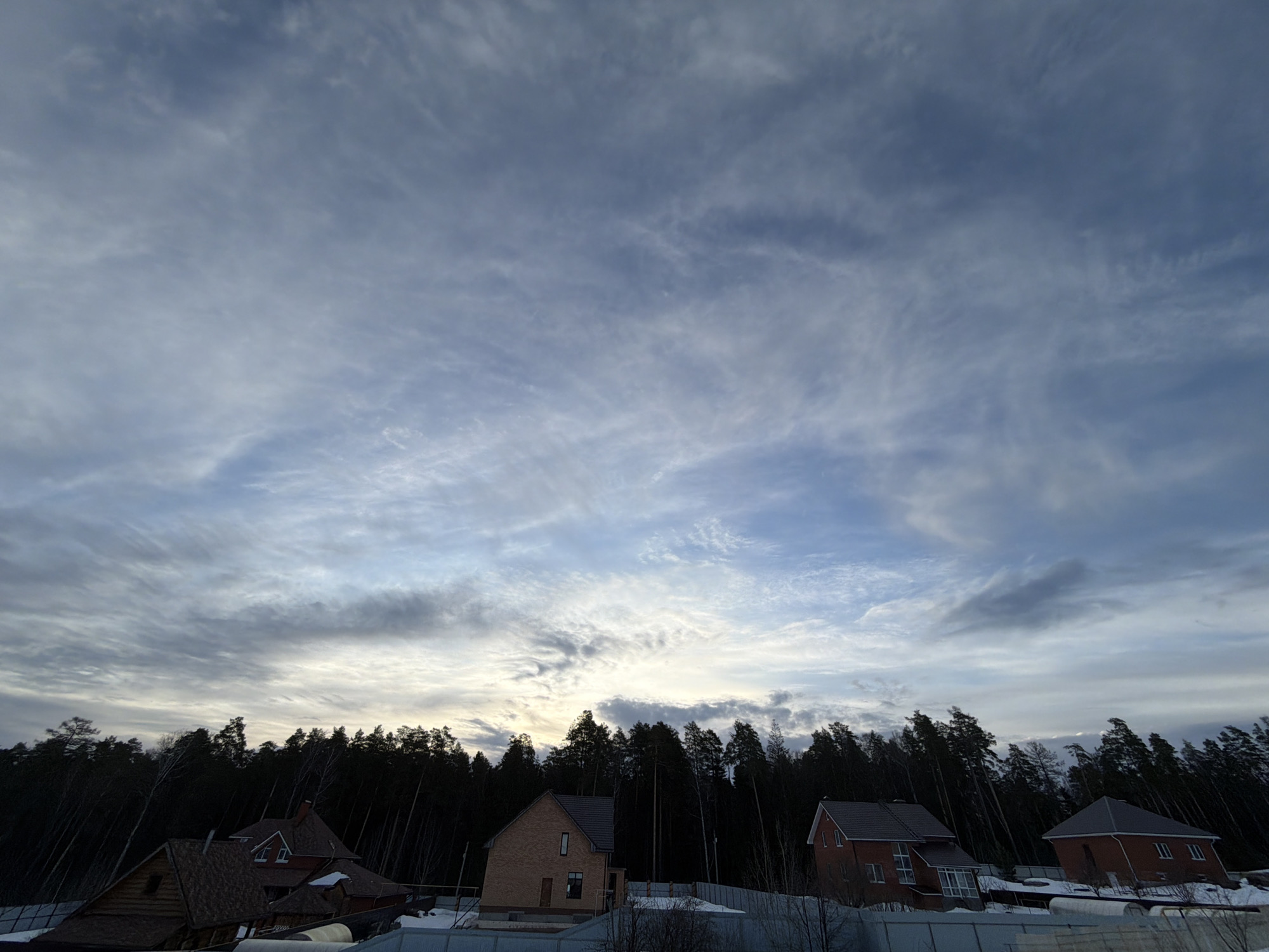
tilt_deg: +37.1
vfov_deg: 85.7
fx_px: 513
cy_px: 476
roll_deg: -3.1
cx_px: 634
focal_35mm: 14
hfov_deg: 102.1
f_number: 2.2
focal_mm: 2.22
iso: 40
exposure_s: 1/770
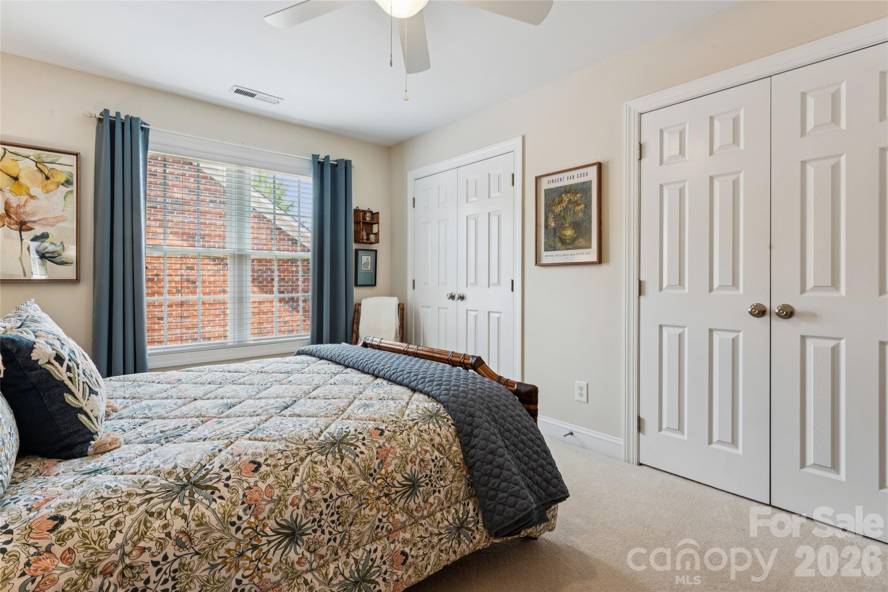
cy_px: 296
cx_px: 444
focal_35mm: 17
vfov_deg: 71.1
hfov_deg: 94.0
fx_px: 414
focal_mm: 16.8
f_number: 13
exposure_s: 1/2
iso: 100
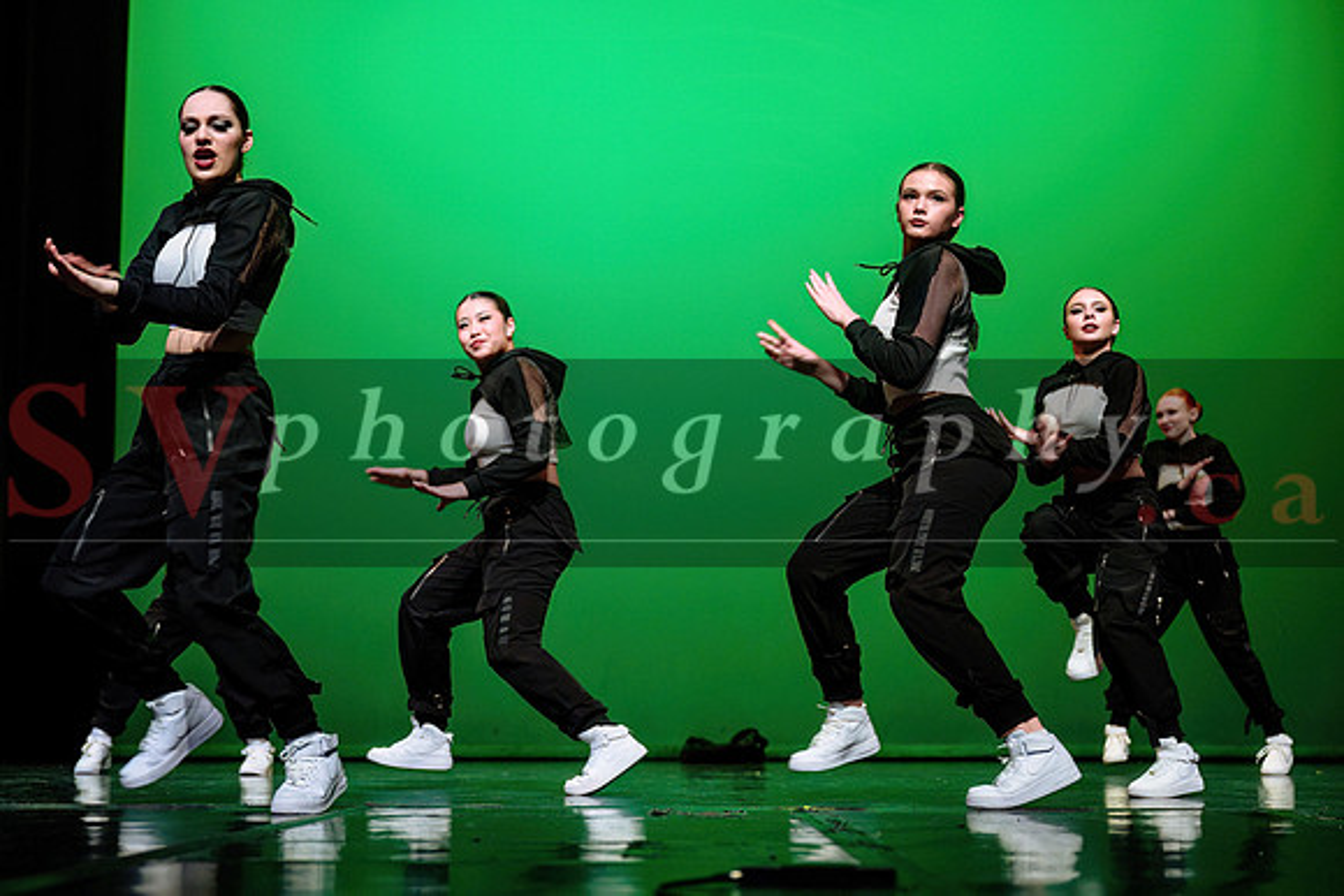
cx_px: 628
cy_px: 467
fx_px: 2026
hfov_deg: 36.7
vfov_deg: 25.0
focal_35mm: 54
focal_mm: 50
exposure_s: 1/270
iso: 2000
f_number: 2.8
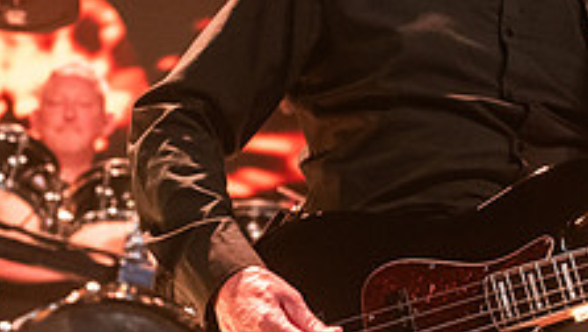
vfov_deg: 9.9
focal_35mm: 122
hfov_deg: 17.4
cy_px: -2
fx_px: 1904
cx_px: 472
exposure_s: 1/320
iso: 2500
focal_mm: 40
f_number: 3.2
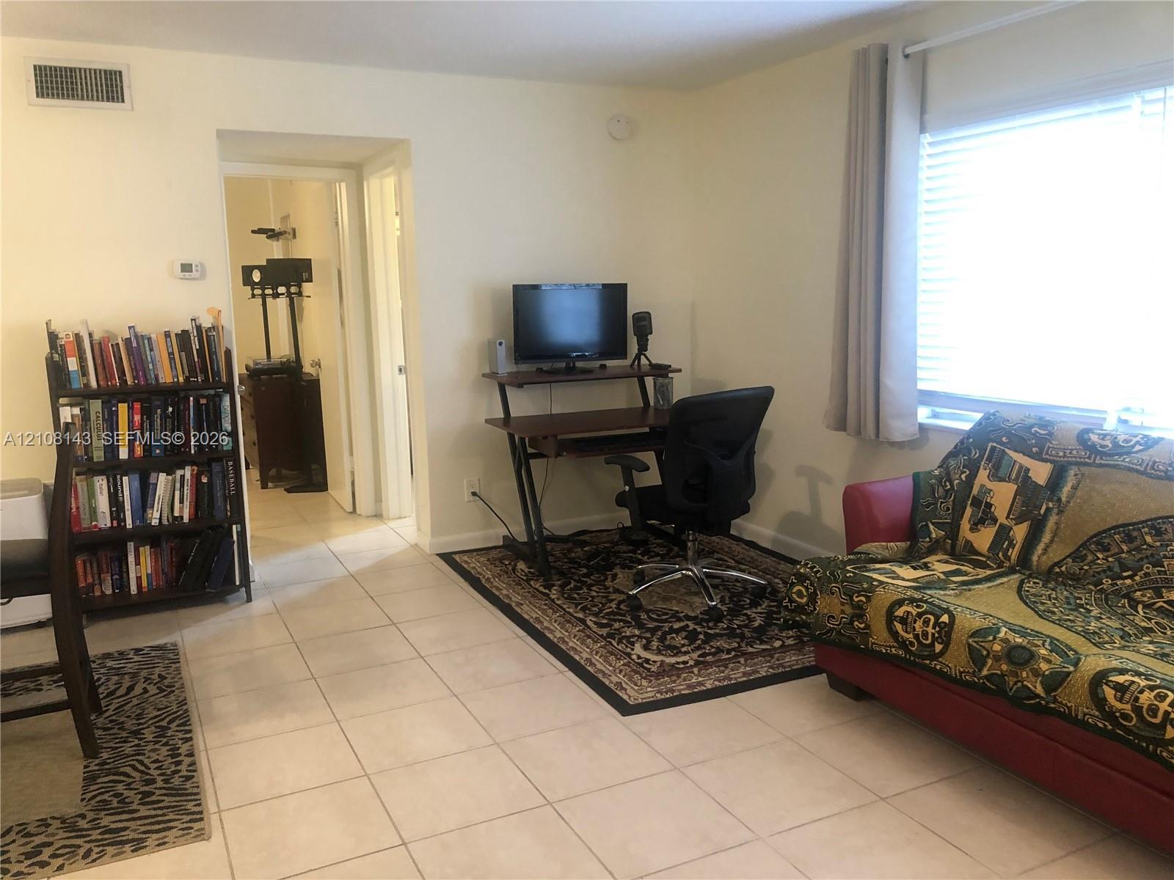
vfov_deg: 49.7
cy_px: 440
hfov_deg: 63.4
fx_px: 950
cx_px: 587
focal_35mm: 28
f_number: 1.8
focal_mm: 4
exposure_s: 1/15
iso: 64
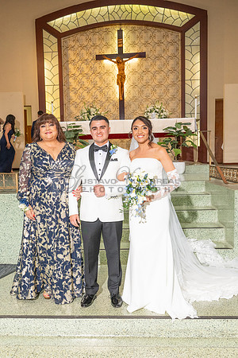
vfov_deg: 50.8
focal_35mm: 38
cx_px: 96
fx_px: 376
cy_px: 188
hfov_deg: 35.0
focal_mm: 24
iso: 800
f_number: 4
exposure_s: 1/200
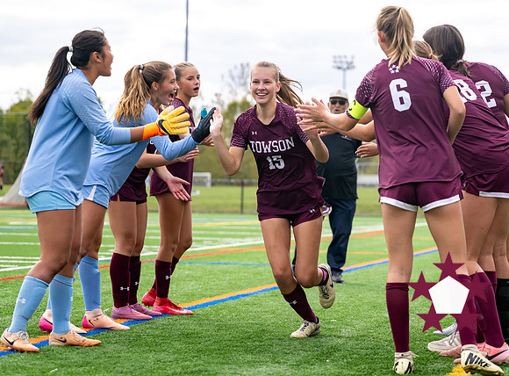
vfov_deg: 13.9
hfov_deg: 18.8
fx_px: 1537
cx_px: 292
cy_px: 150
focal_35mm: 105
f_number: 2.8
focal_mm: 70
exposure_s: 1/2000
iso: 500
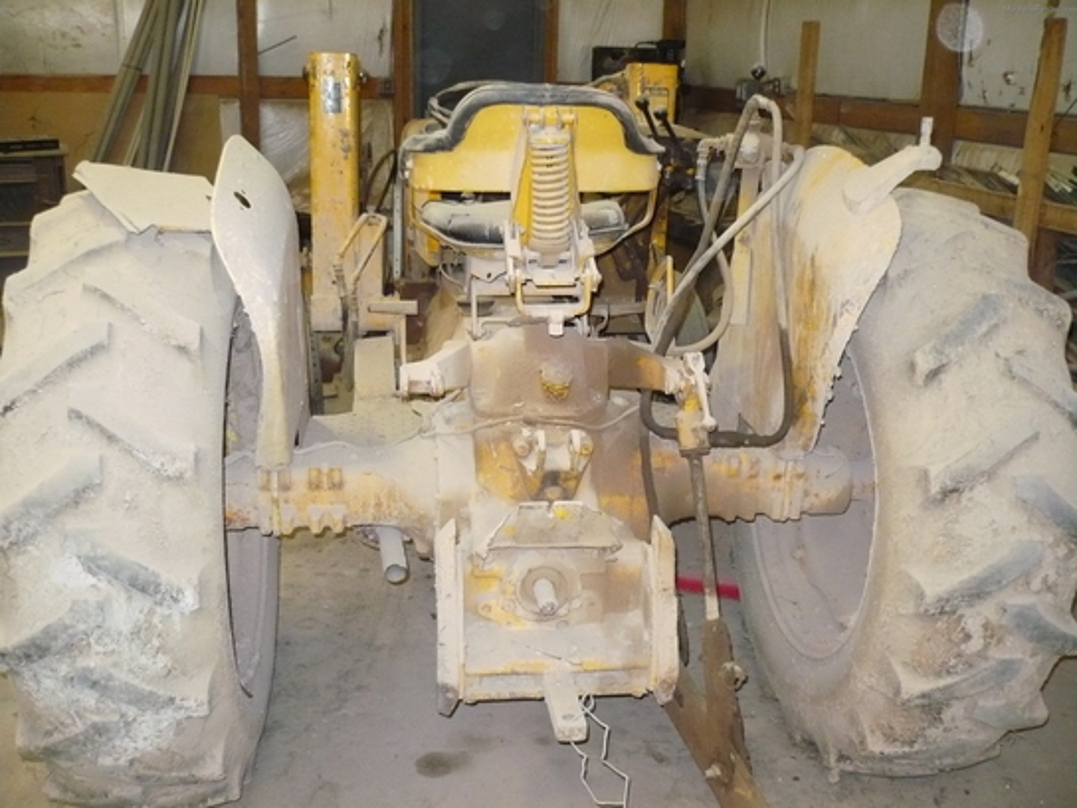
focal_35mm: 35
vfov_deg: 40.7
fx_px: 1089
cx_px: 538
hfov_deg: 52.6
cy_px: 404
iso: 400
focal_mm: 5.8
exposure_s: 1/30
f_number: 2.8
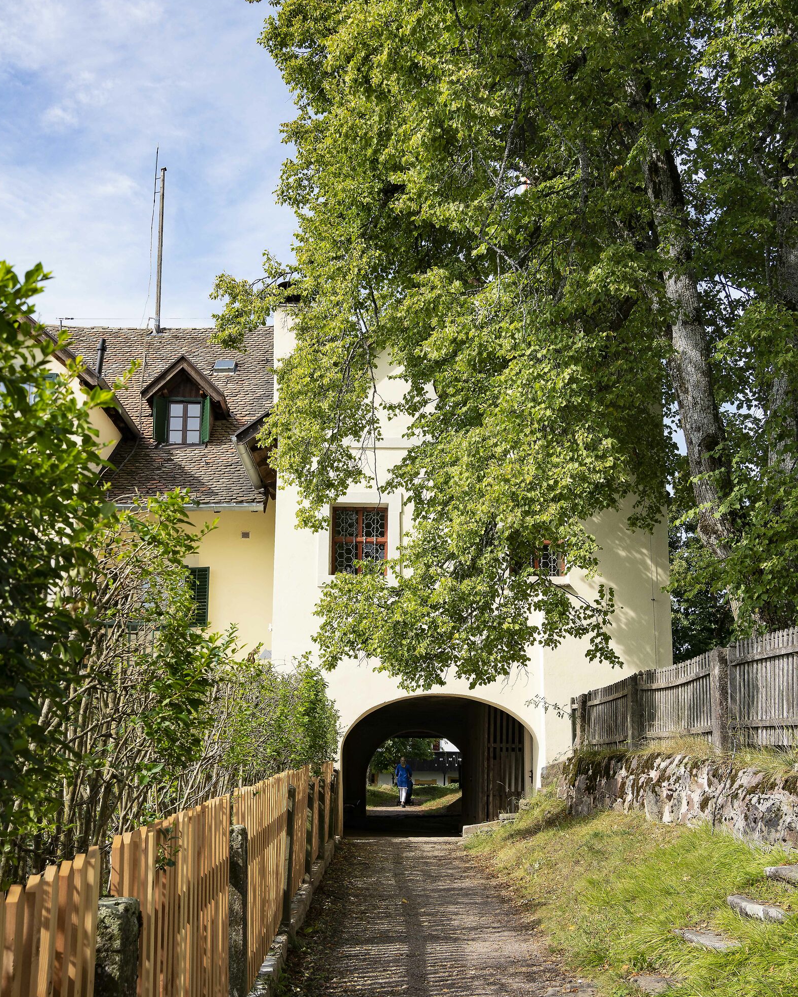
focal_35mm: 40
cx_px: 393
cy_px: 529
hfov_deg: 37.3
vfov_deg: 45.8
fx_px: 1181
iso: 400
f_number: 9
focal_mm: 35
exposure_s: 1/320
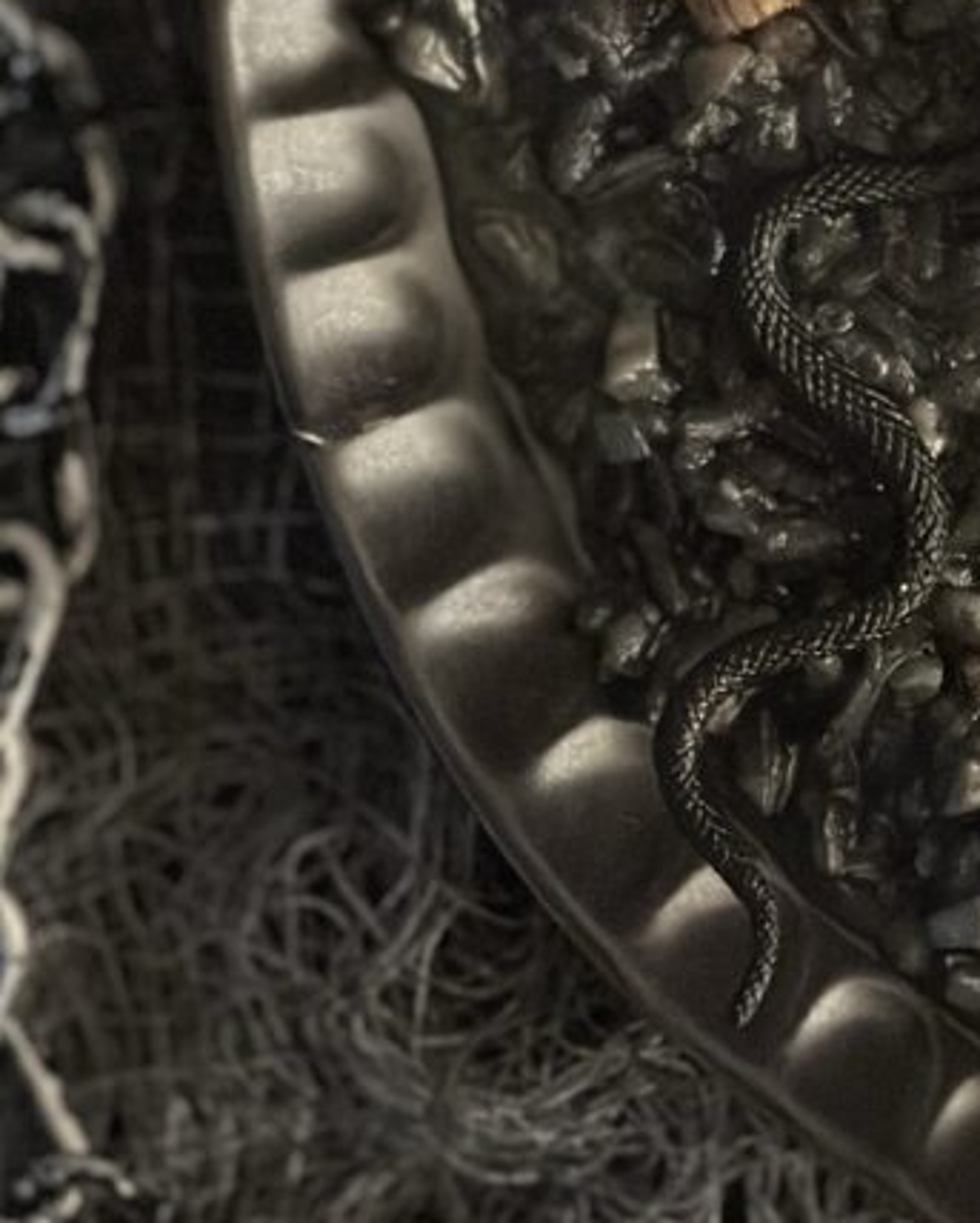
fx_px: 4056
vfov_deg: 16.7
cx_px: 777
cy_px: -80
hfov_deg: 13.7
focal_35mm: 112
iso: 2500
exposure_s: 1/14
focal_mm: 6.86
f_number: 1.78
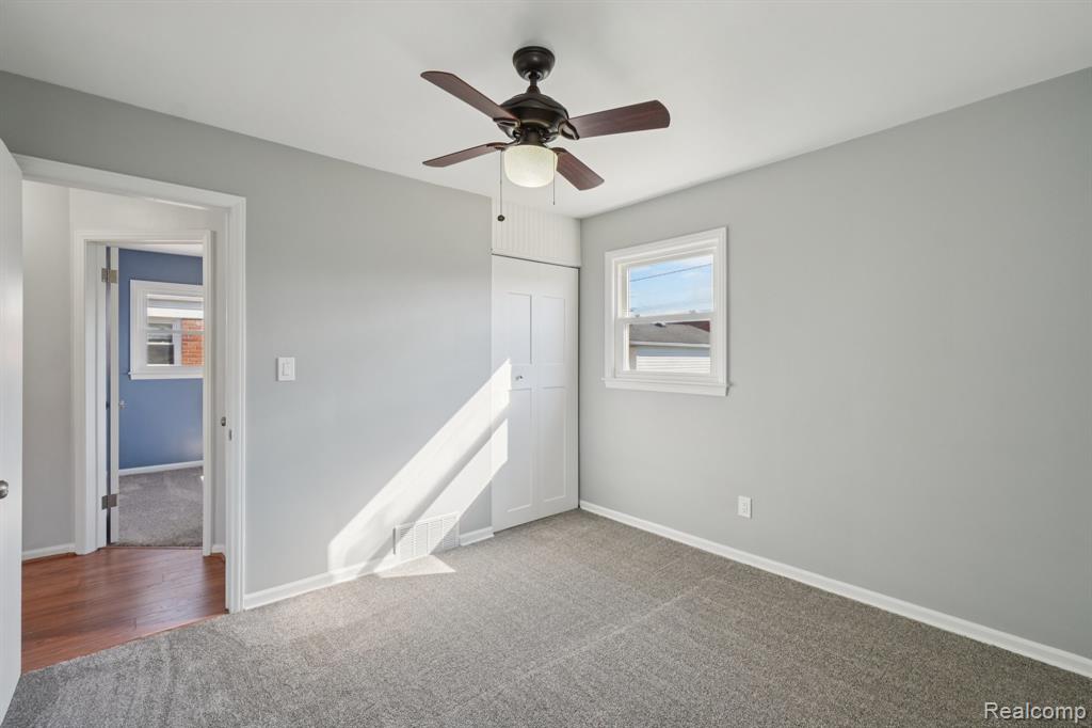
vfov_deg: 77.3
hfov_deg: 100.4
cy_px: 364
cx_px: 546
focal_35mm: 15
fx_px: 455
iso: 100
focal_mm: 10
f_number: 8
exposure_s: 1/30
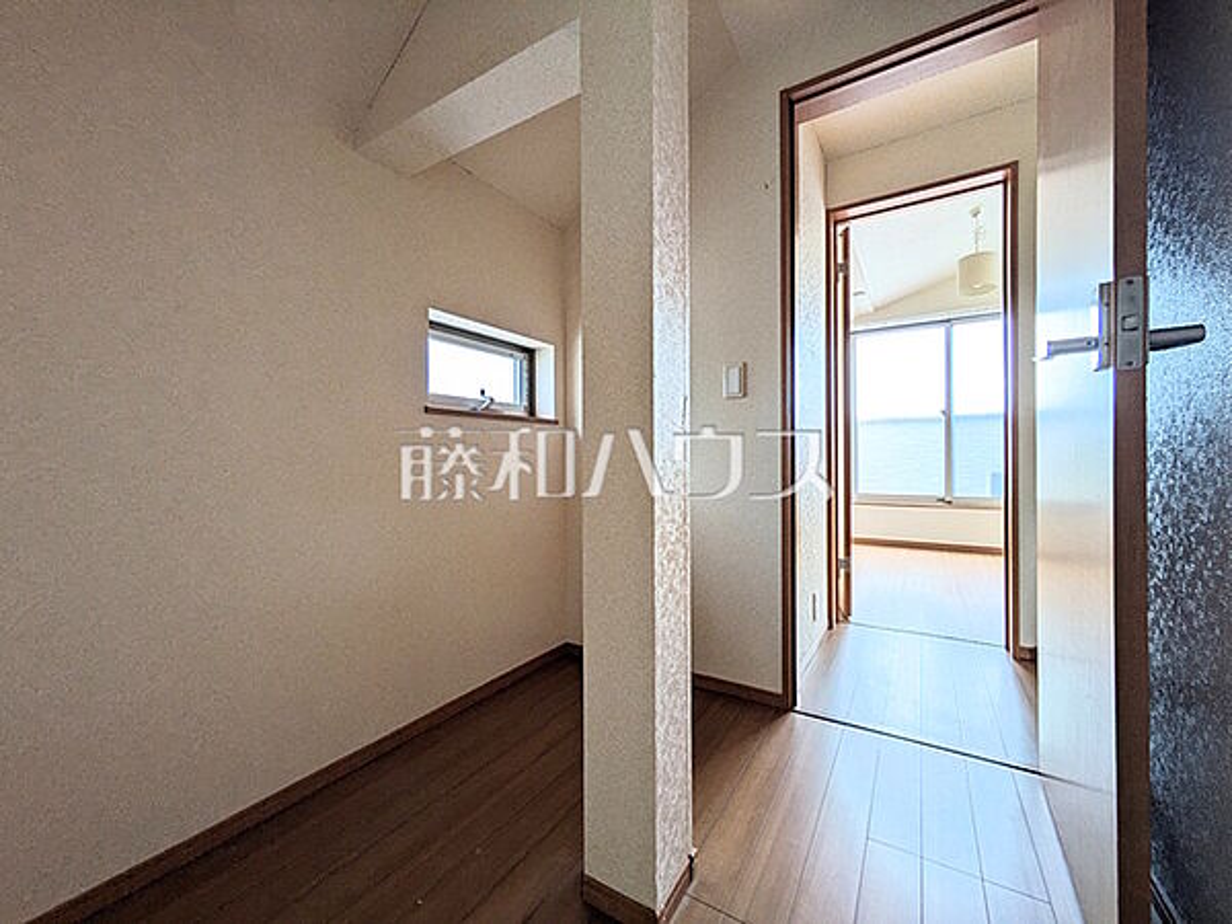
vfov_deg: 85.7
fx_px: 498
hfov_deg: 102.1
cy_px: 462
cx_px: 616
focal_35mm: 14
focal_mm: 1.83
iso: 86
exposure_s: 1/100
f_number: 2.2
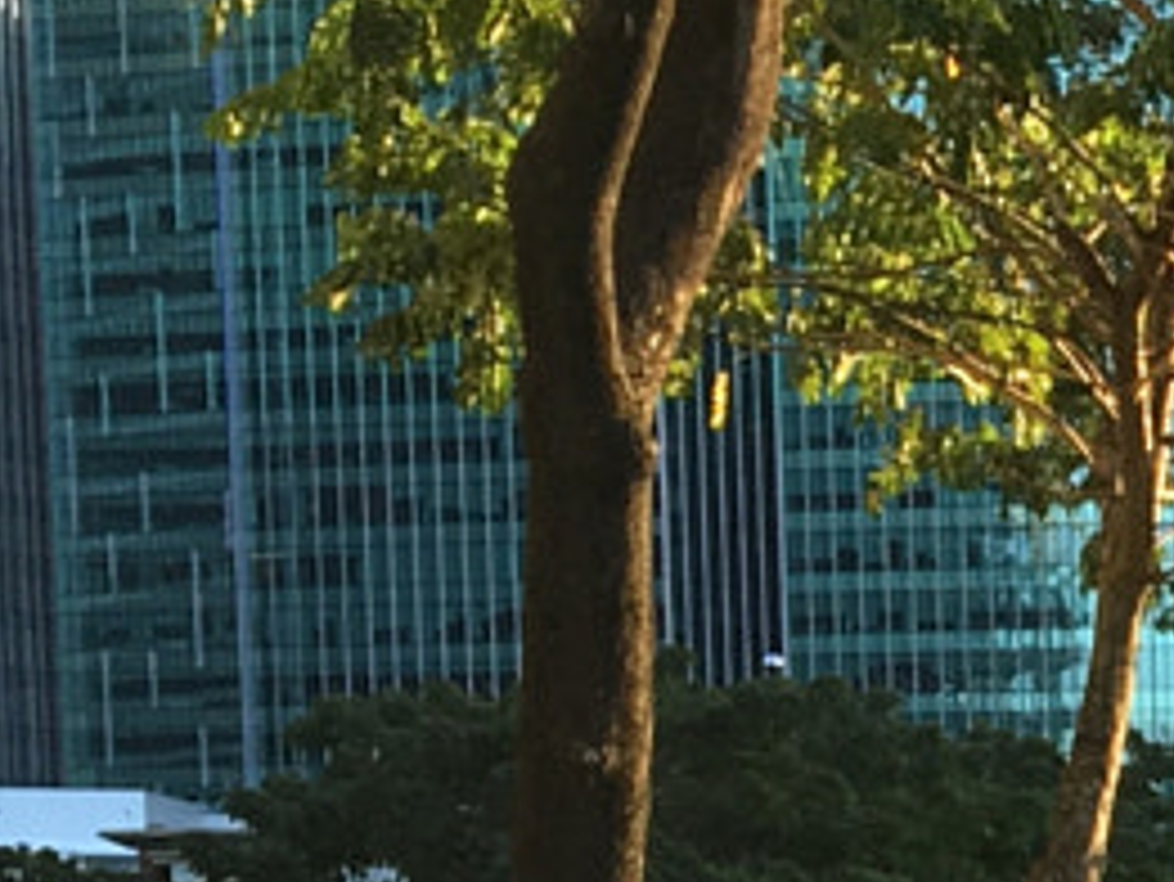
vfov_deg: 7.7
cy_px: 2214
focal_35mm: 178
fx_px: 6040
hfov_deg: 10.2
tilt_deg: -7.4
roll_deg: -1.3
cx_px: 2388
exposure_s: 1/120
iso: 25
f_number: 2.2
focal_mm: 4.15
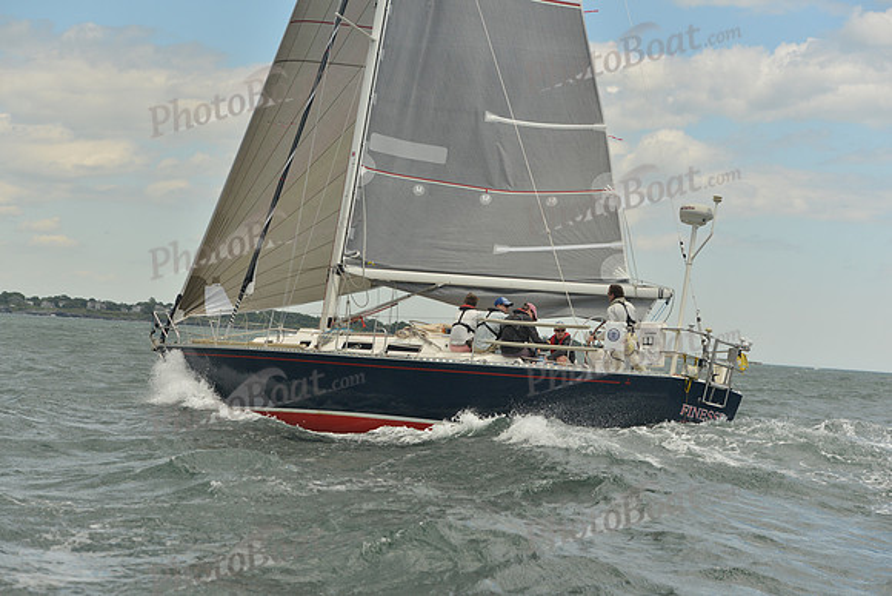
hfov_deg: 28.8
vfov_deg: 19.5
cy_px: 298
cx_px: 446
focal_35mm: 70
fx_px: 1735
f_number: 5.6
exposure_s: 1/800
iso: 400
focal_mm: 70
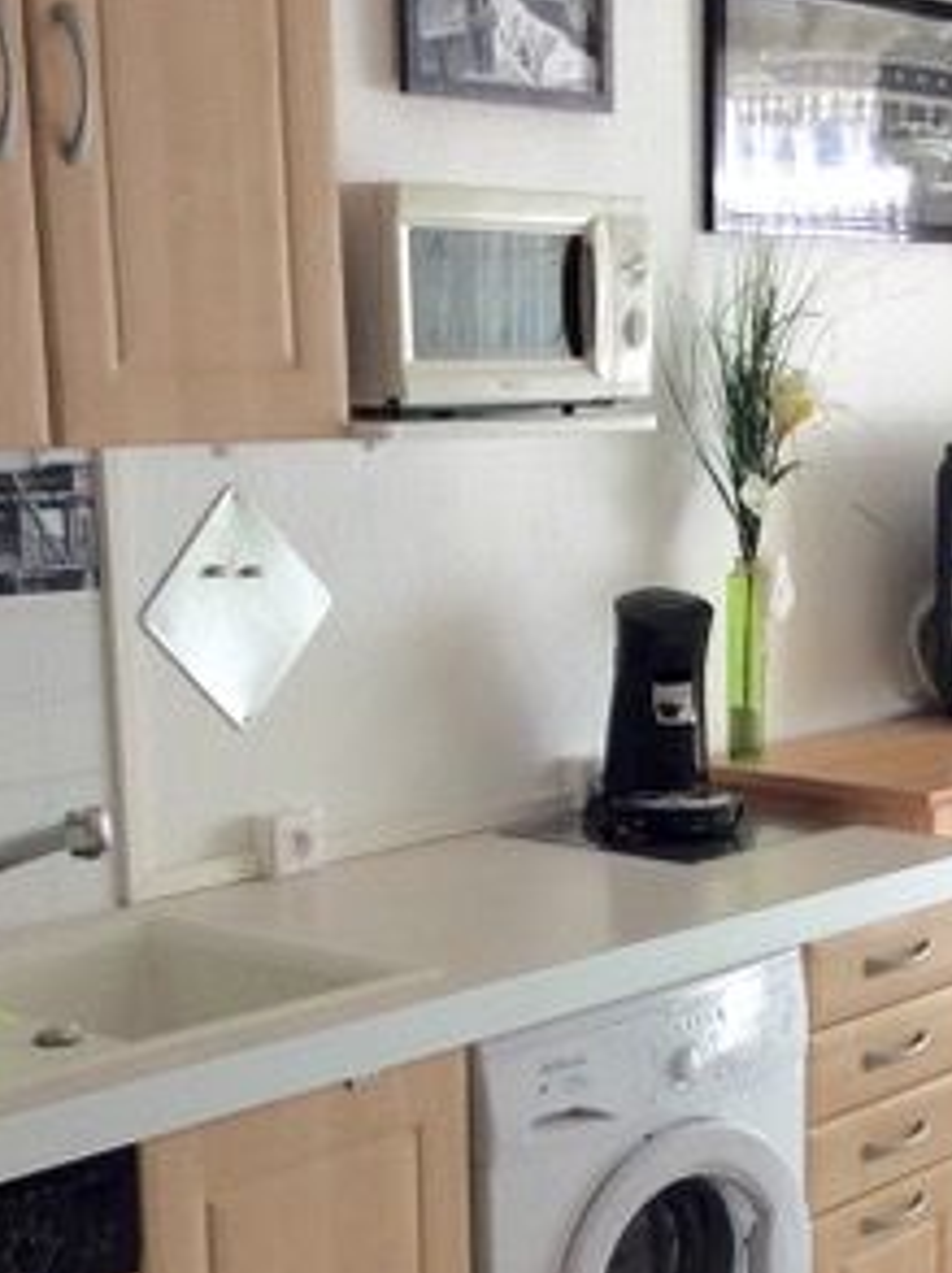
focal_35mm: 70
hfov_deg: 20.8
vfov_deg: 27.5
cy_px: 925
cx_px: 722
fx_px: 2572
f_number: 2.4
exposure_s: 1/50
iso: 50
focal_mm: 3.3
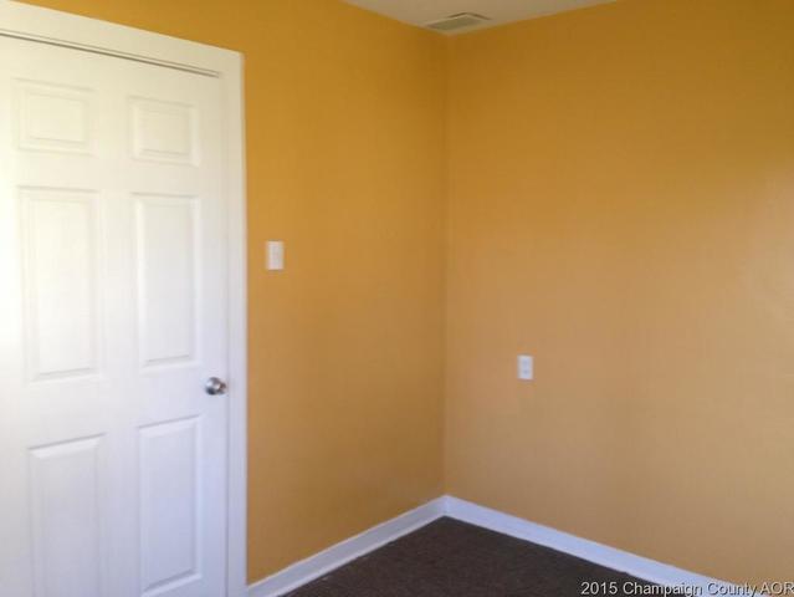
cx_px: 397
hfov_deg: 55.3
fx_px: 757
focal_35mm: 33
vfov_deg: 43.0
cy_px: 298
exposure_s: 1/20
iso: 100
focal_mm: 4.12
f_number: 2.4
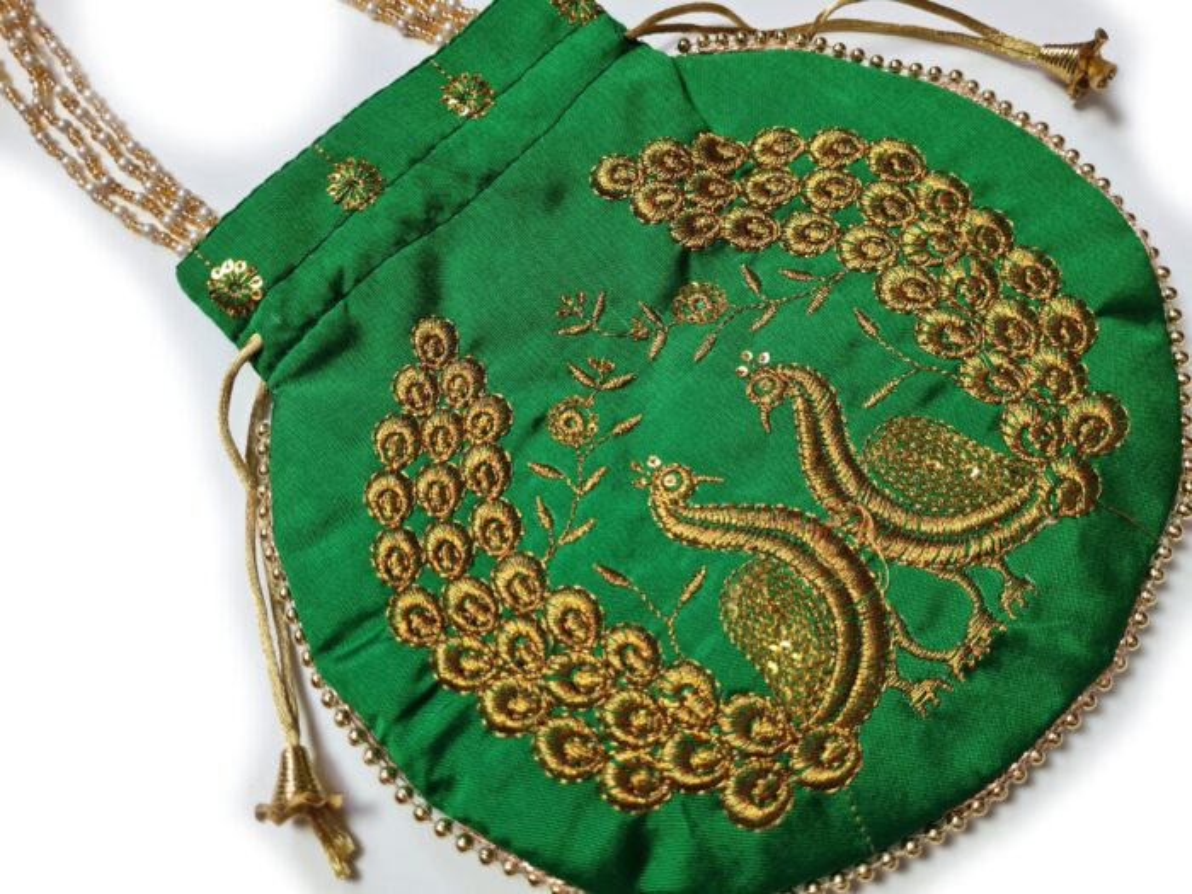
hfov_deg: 67.3
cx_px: 596
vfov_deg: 53.1
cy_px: 447
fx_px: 895
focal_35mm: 26
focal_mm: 5.4
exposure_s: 1/120
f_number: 1.8
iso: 125
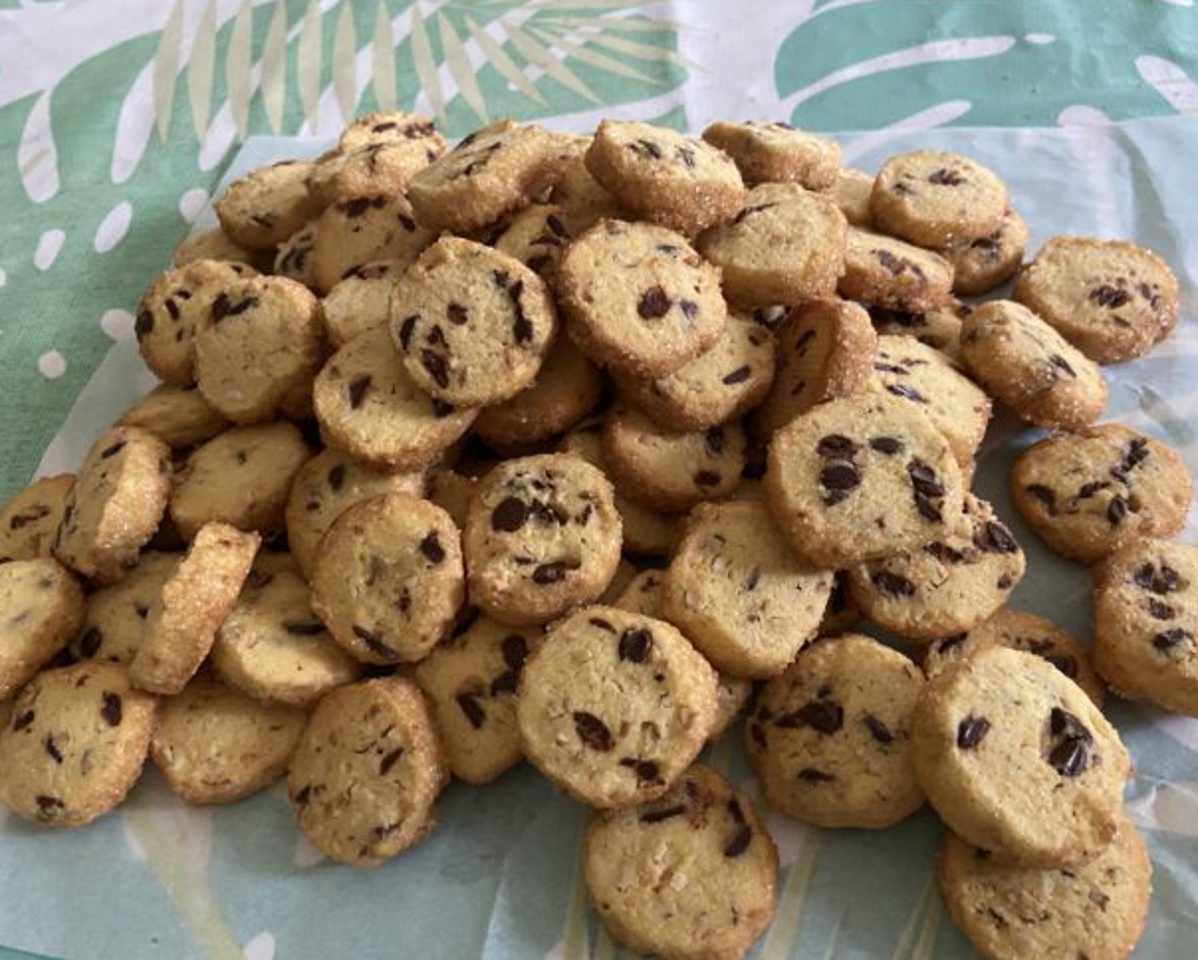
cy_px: 474
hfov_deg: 62.1
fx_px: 993
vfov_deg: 51.6
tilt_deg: -51.8
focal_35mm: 28
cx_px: 632
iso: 500
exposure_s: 1/41
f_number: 1.8
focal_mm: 4.25
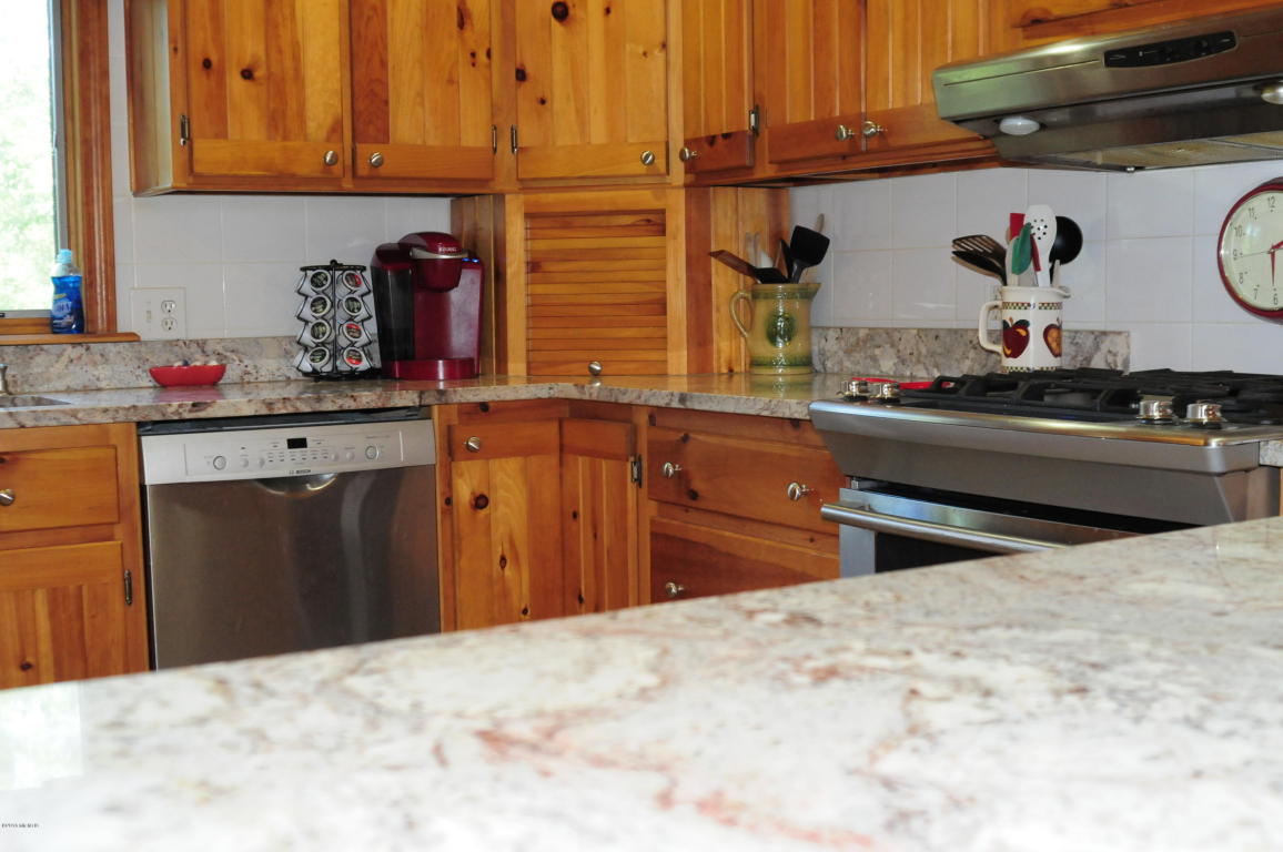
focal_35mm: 42
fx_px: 1495
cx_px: 642
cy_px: 426
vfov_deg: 31.8
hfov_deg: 46.4
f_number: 5.6
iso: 1600
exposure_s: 1/60
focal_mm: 28
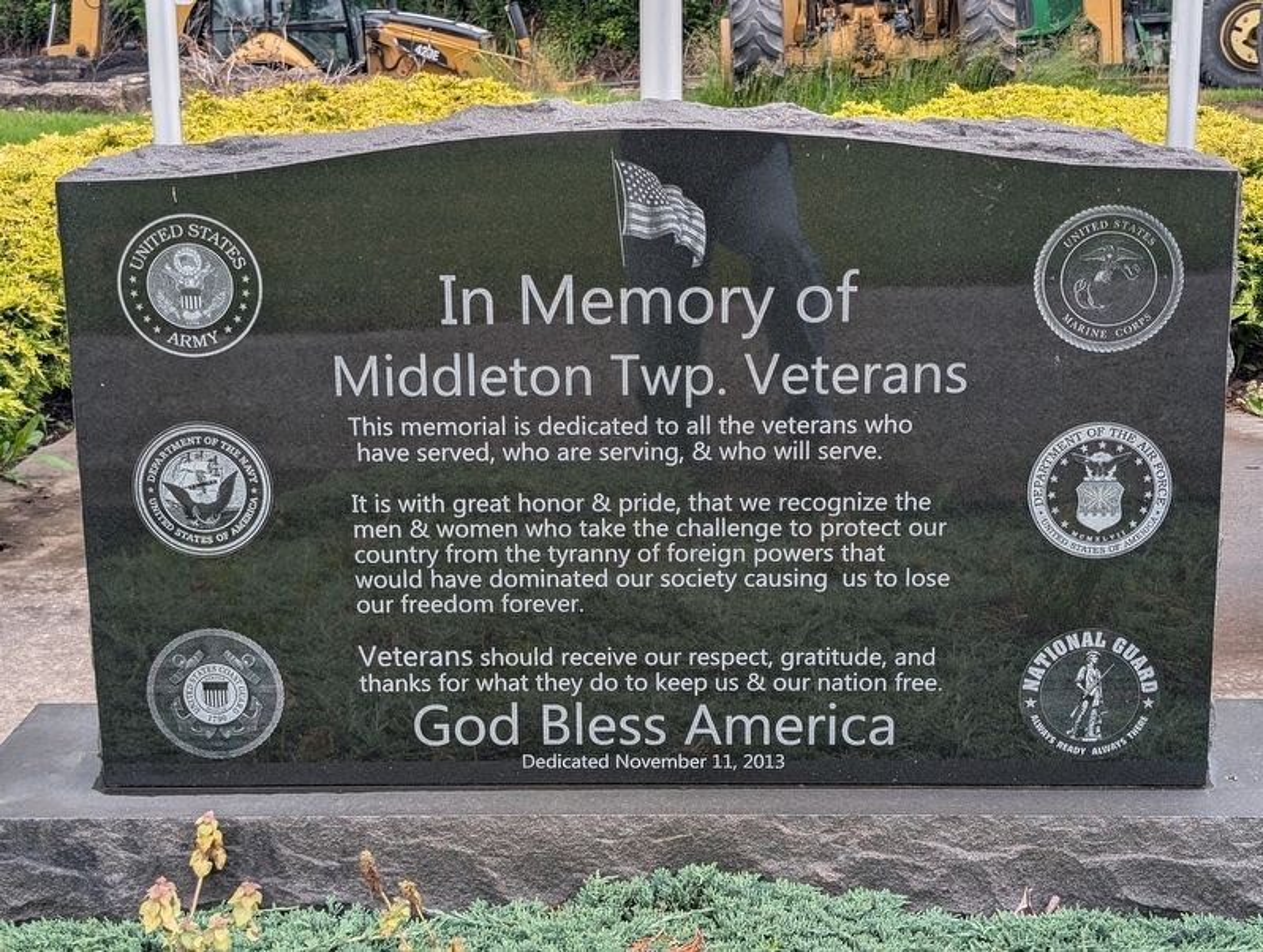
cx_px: 632
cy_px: 476
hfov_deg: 38.8
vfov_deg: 29.8
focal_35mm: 49
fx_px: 1791
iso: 19
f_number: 1.68
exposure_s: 1/241
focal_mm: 6.9
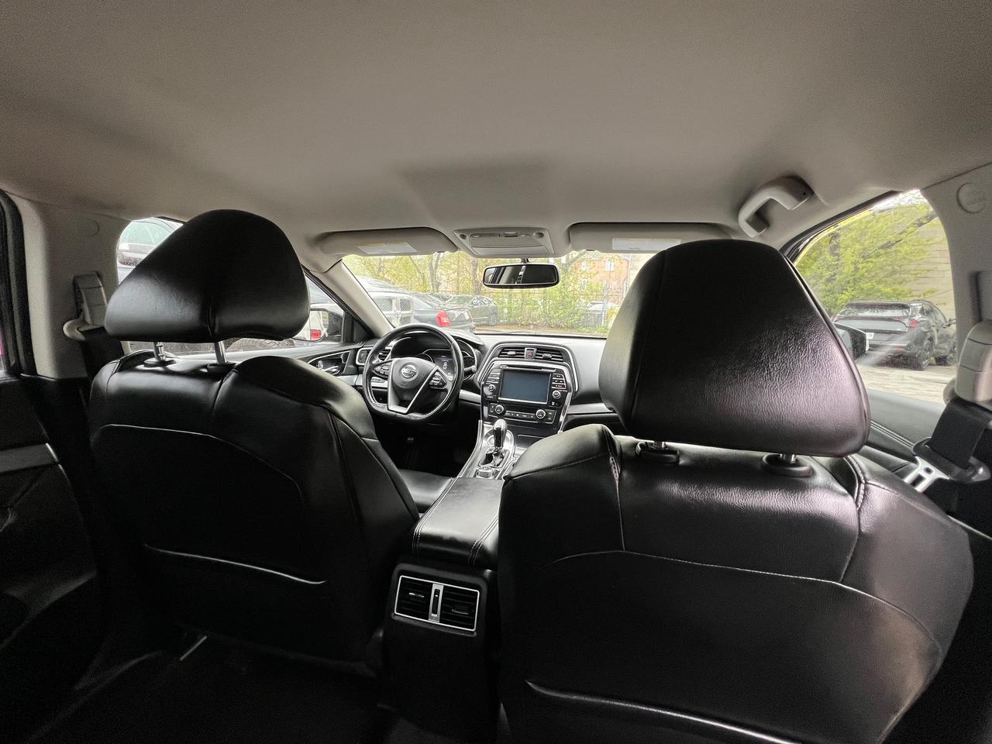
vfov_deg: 89.9
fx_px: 373
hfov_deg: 106.2
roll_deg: -1.9
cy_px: 372
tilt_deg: -9.9
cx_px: 496
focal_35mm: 13
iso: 160
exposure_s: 1/99
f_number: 1.8
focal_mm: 1.57
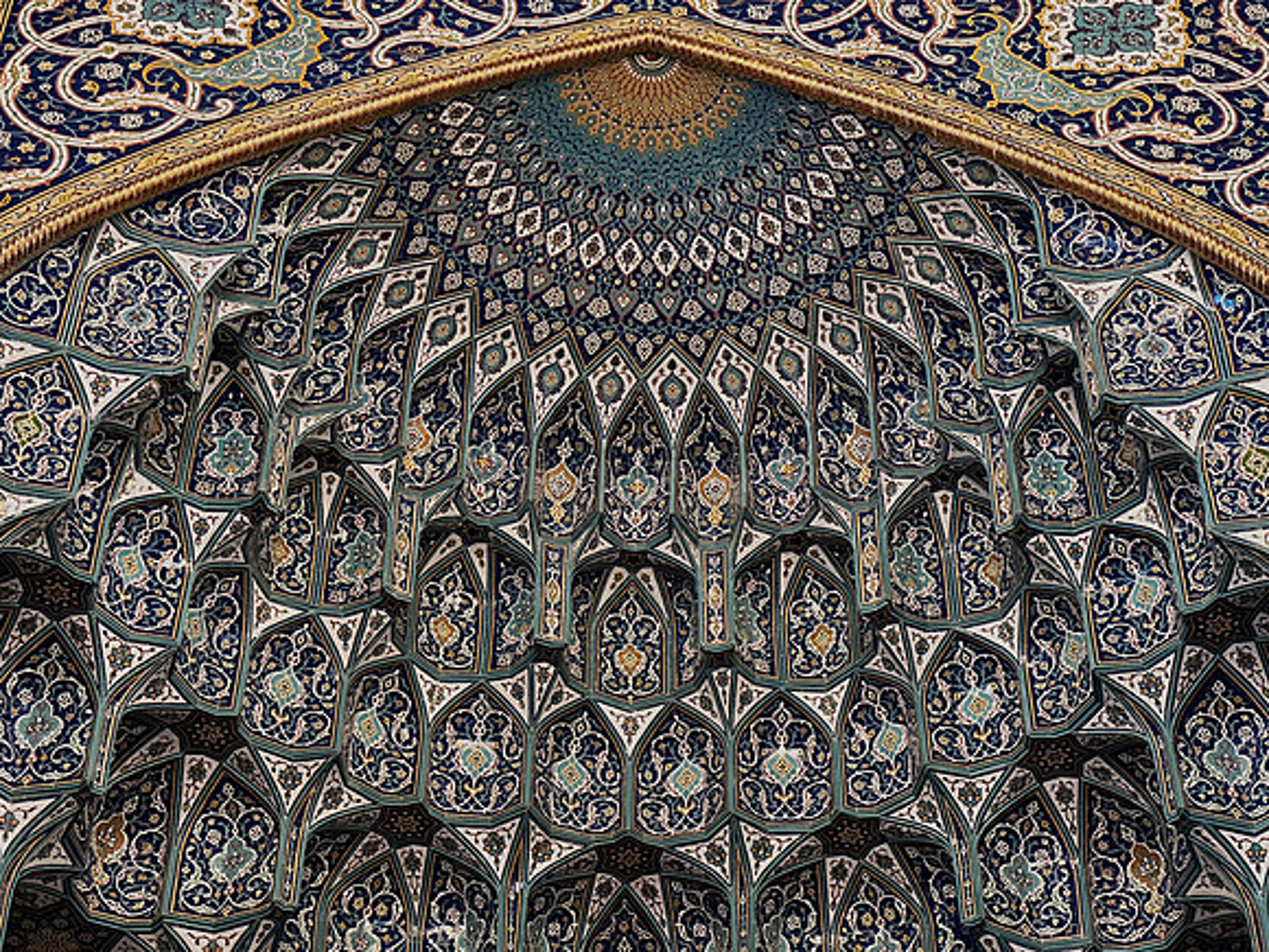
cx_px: 634
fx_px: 2823
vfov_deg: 19.1
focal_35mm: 77
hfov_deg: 25.3
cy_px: 476
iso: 800
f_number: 2.8
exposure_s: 1/33
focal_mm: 9
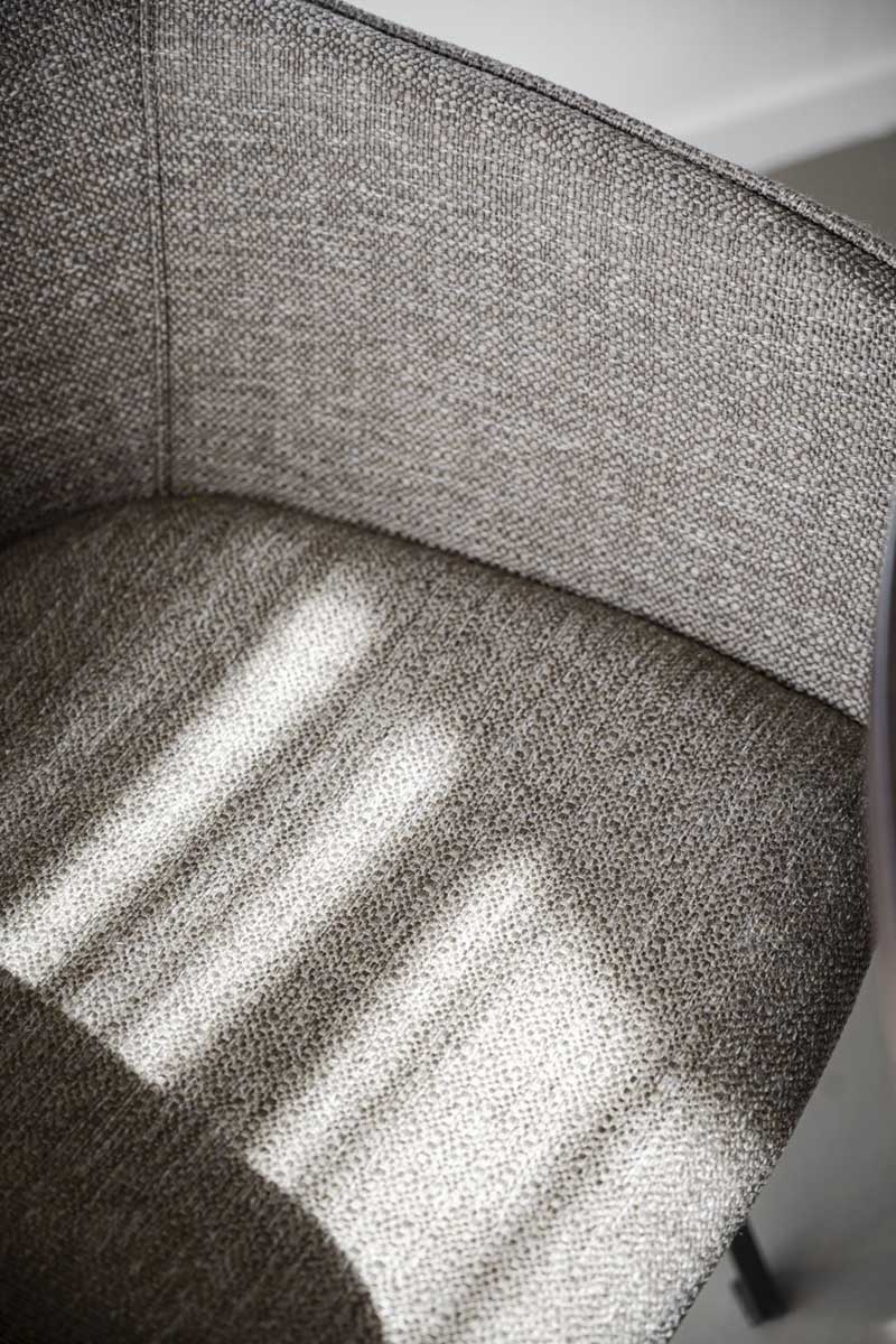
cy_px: 672
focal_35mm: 70
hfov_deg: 19.5
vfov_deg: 28.8
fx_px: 2613
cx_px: 448
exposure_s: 1/50
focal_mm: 70
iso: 100
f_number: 4
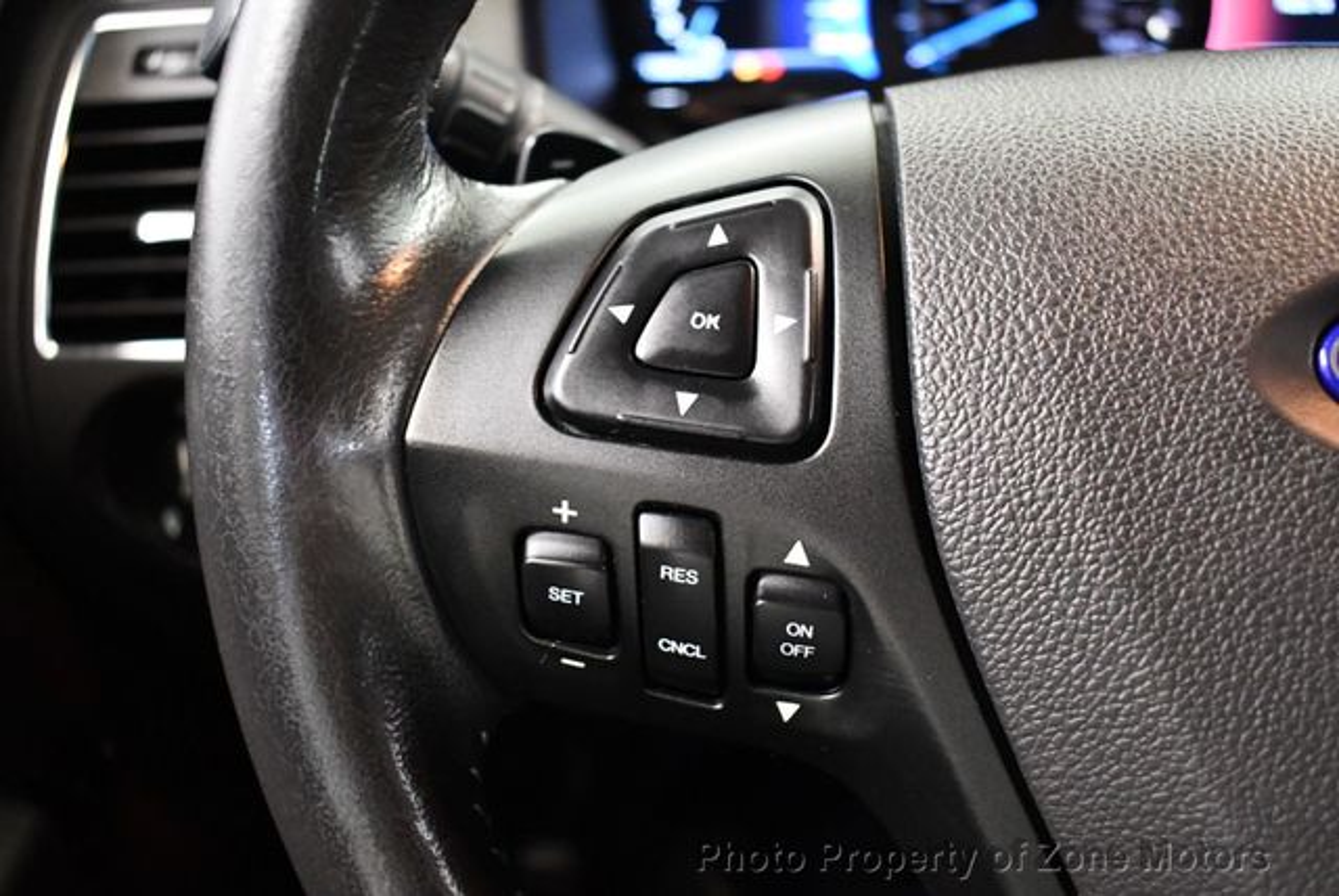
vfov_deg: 36.9
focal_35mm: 36
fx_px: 1340
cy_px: 448
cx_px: 670
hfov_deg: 53.1
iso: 4500
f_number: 3.5
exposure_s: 1/60
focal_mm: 18
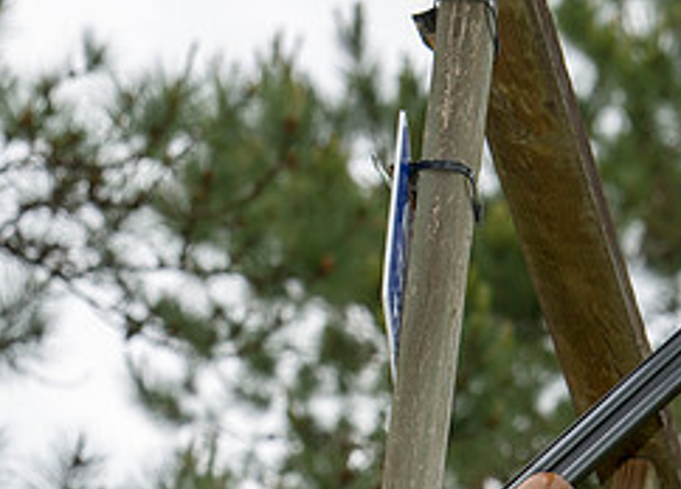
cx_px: 350
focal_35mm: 372
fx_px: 7211
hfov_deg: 5.4
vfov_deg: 3.9
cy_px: 693
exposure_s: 1/200
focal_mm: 122
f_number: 7.1
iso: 200
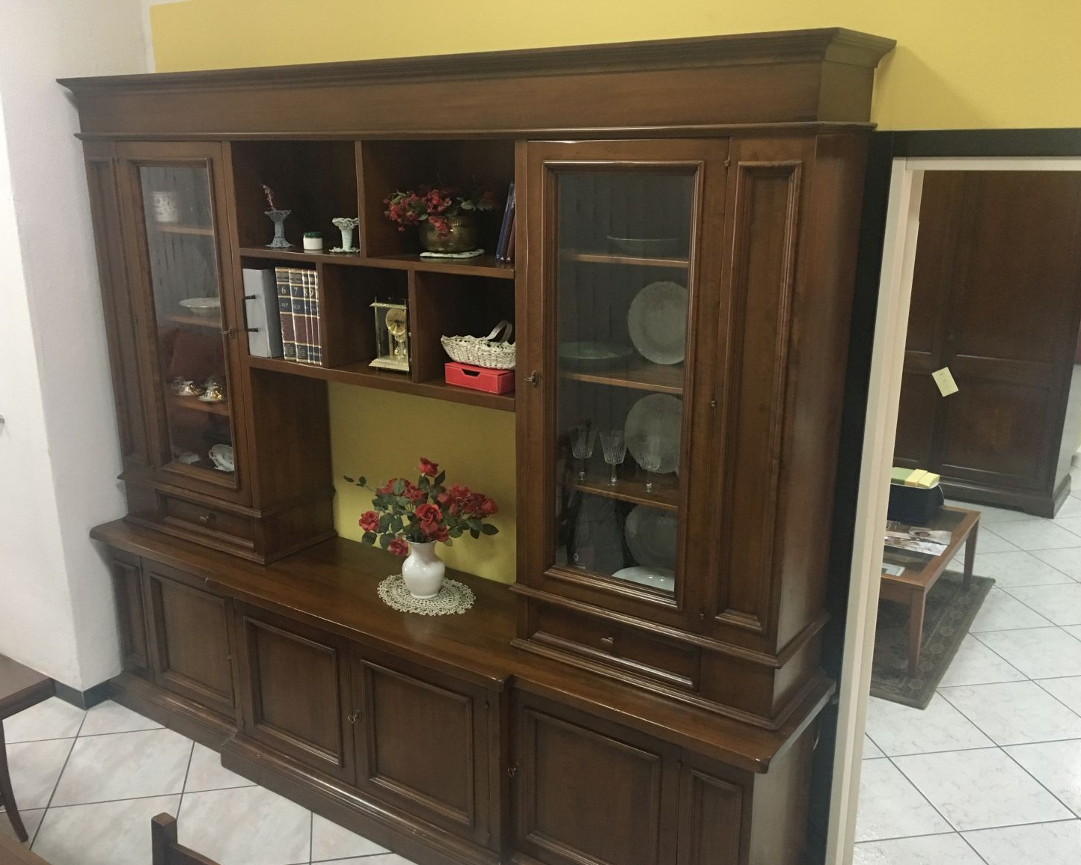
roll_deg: +0.3
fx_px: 1024
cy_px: 458
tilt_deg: -16.4
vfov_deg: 45.8
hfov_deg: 55.6
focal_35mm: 32
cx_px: 502
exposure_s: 1/33
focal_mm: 4.15
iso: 200
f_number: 2.2
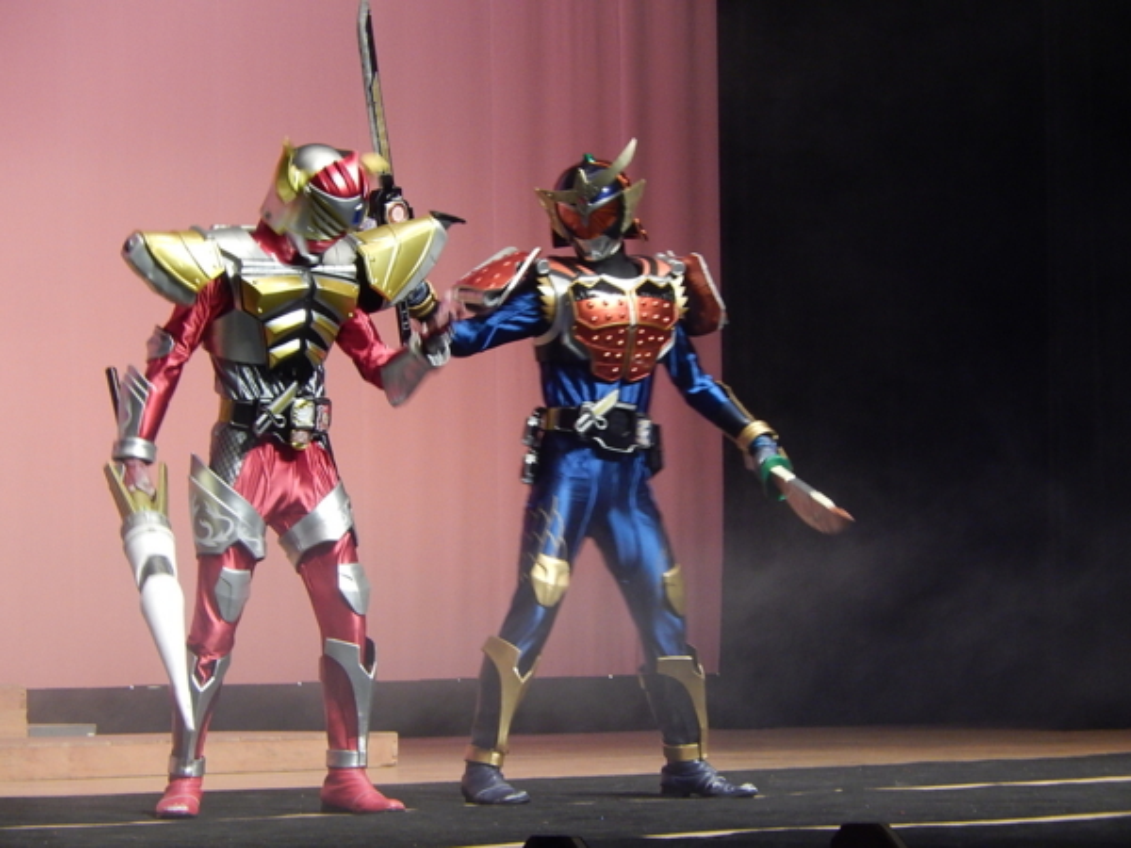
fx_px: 6044
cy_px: 424
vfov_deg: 8.0
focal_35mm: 185
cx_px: 566
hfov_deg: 10.7
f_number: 5.7
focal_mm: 33.3
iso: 450
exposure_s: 1/15
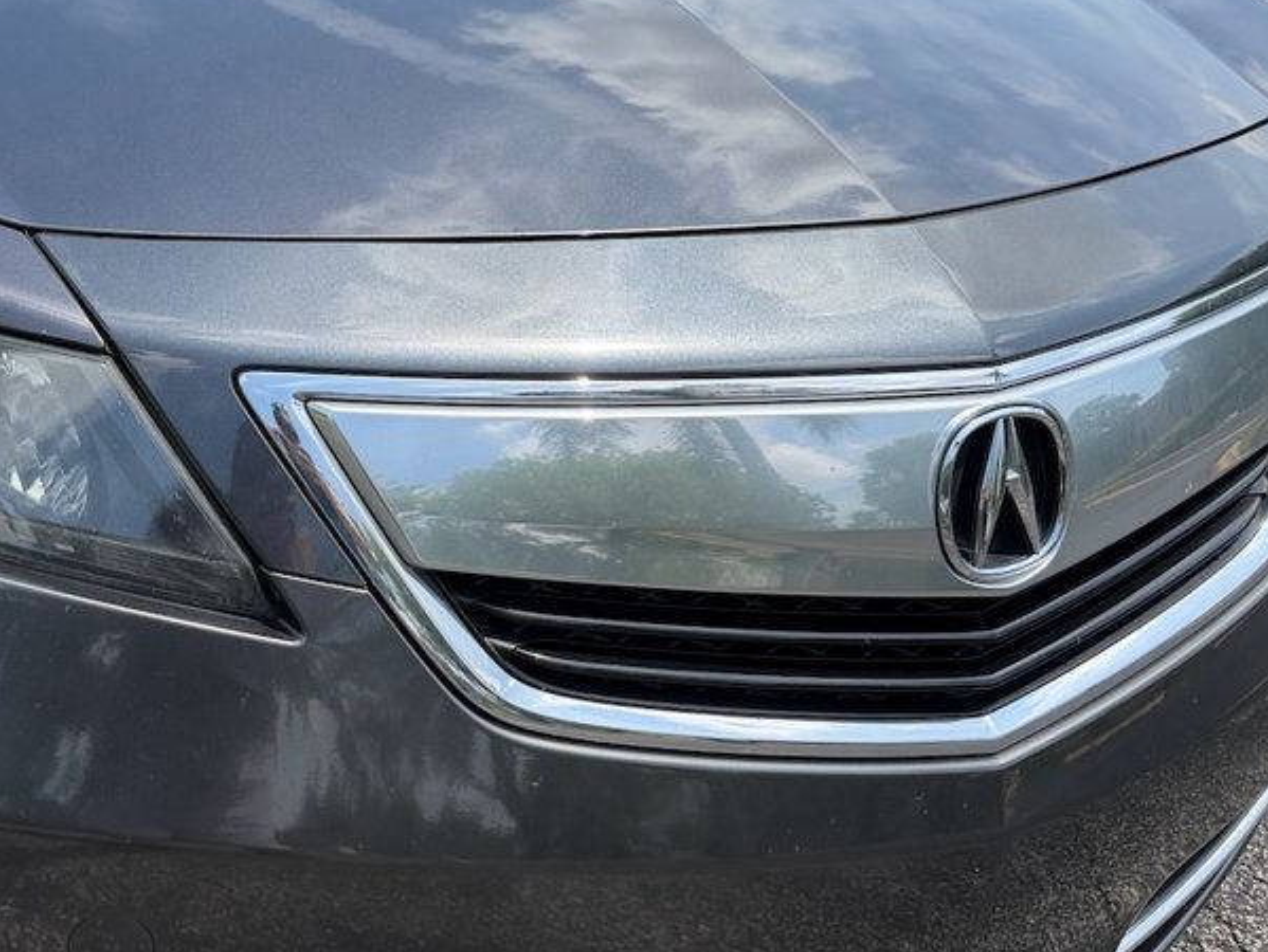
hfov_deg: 43.4
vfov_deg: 35.2
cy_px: 514
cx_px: 235
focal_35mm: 41
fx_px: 1503
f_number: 1.78
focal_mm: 6.76
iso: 100
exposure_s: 1/3145
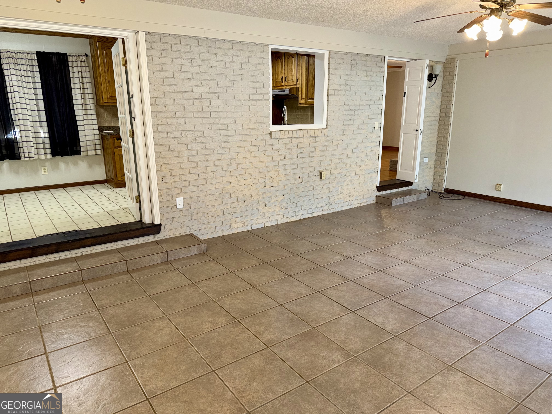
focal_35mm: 24
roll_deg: +0.7
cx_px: 276
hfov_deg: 71.6
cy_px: 207
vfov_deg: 56.8
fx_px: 383
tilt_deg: -14.0
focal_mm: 6.76
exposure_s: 1/30
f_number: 1.78
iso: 64
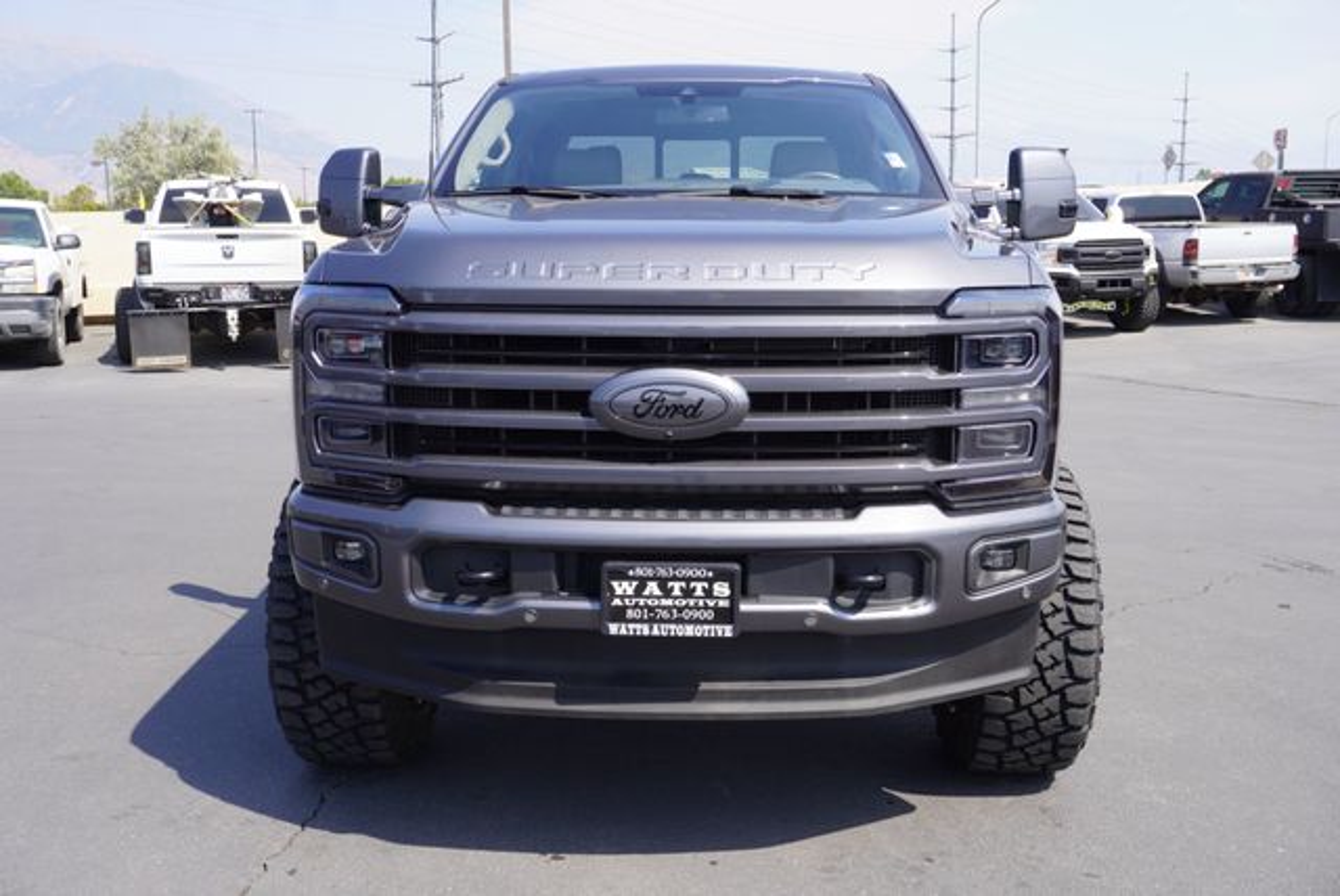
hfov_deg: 53.1
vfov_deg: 36.9
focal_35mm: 36
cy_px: 448
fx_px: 1341
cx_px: 670
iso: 100
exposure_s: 1/125
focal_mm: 24
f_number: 8
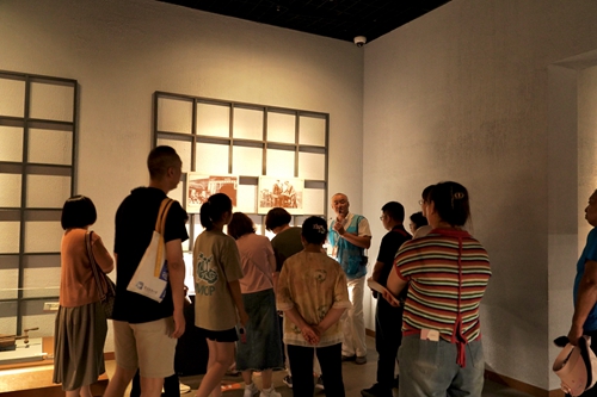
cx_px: 298
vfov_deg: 43.6
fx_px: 497
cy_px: 198
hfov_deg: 61.9
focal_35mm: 30
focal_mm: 30
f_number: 4
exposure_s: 1/50
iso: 3200
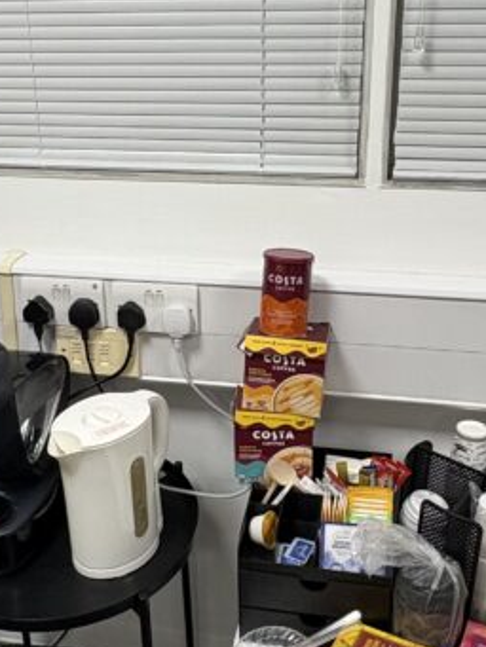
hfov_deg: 34.3
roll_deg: +0.4
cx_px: 215
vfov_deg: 44.6
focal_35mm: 42
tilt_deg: -18.6
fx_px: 786
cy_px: 264
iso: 200
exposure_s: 1/100
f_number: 2.2
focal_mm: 2.22
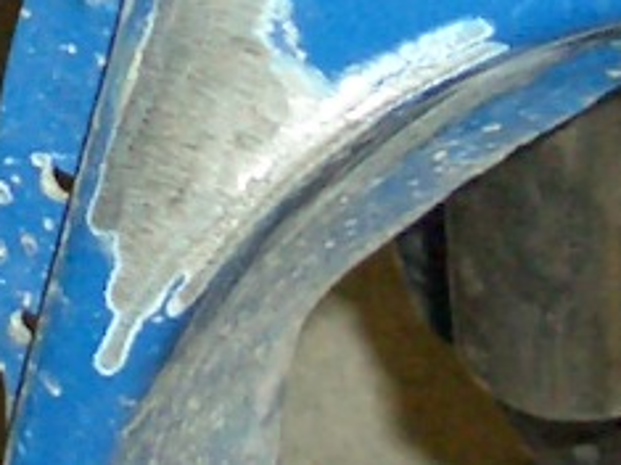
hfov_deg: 8.3
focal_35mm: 238
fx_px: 4267
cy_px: -365
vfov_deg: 6.1
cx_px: -58
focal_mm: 5.8
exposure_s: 1/60
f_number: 2.6
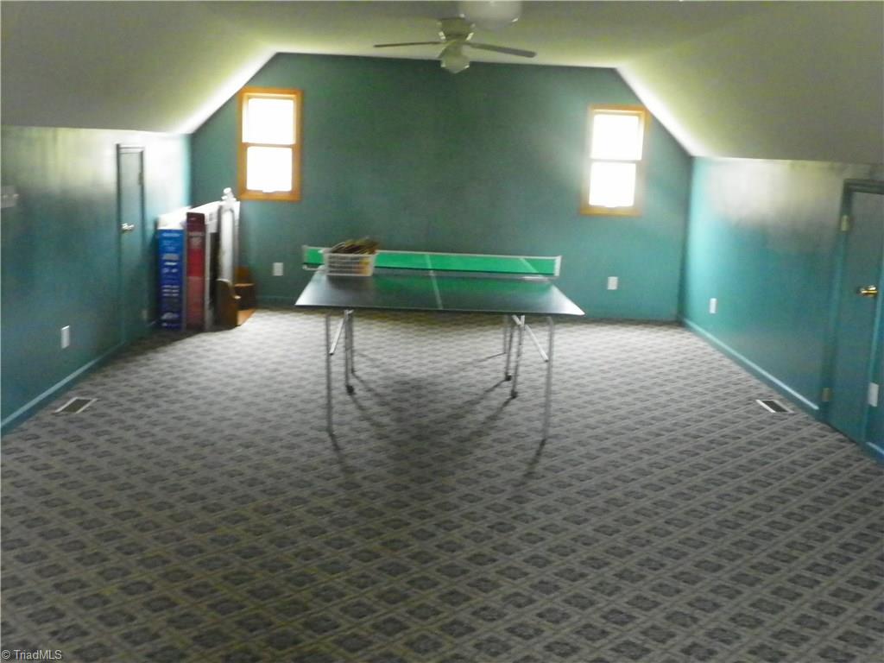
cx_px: 442
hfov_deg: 47.9
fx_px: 996
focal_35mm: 39
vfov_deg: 36.8
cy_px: 332
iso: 800
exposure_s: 1/20
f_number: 3.2
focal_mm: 6.9
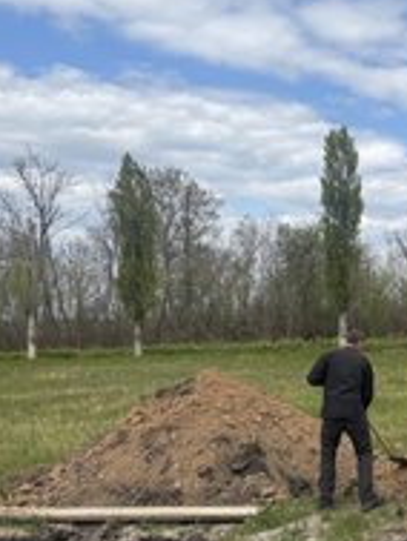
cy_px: 252
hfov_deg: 23.7
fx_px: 861
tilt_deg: +4.0
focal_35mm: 55
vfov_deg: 34.9
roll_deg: +1.4
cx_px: 519
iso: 50
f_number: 1.6
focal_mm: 5.96
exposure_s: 1/3311
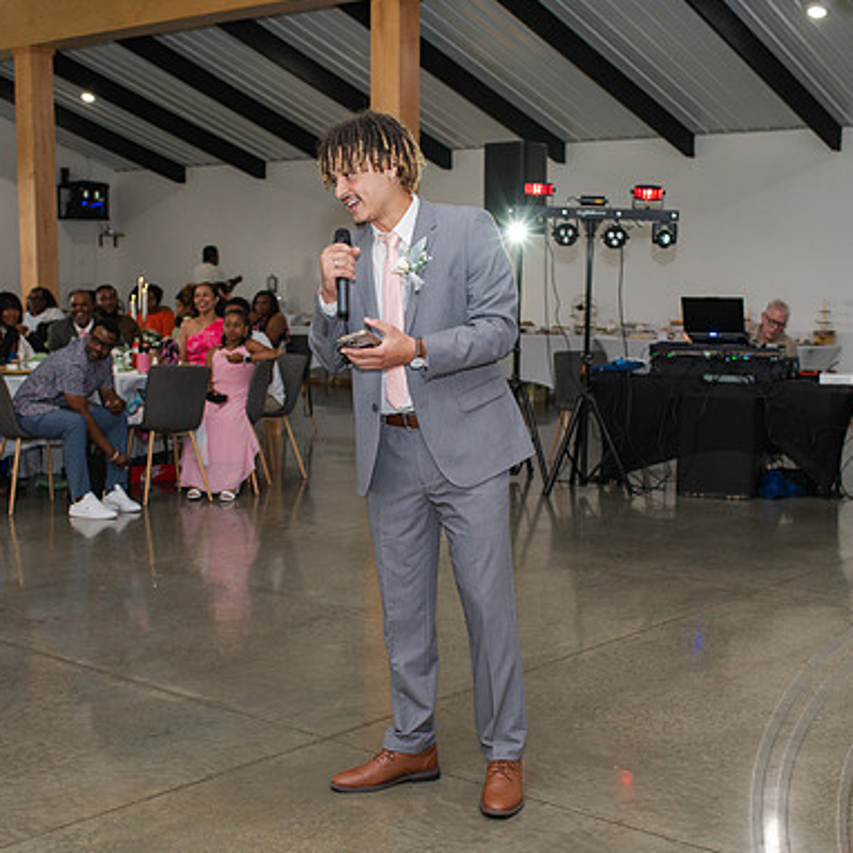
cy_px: 492
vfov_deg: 32.7
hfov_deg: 32.7
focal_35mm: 52
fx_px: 1450
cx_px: 374
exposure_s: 1/200
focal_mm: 35
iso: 800
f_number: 3.2
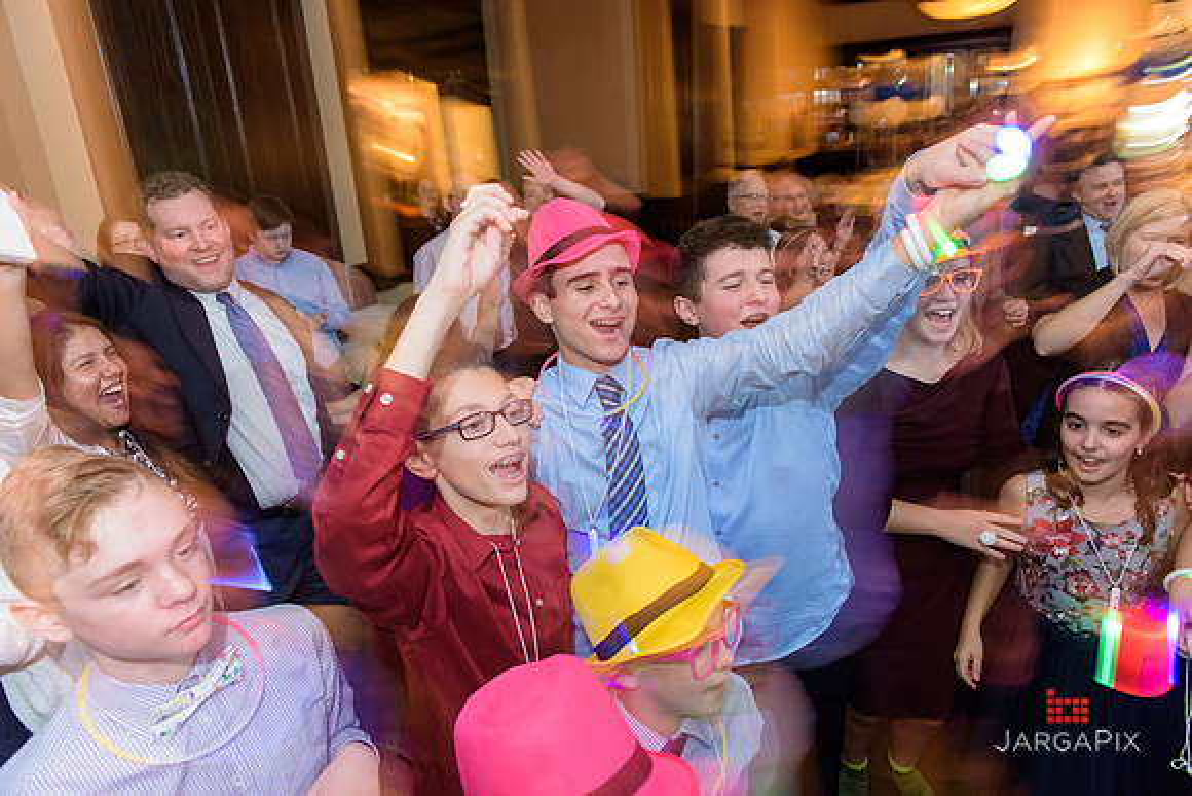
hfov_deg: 73.7
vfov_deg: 53.2
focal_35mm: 24
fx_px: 795
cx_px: 596
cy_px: 398
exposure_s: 1/15
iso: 1600
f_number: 3.2
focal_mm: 24
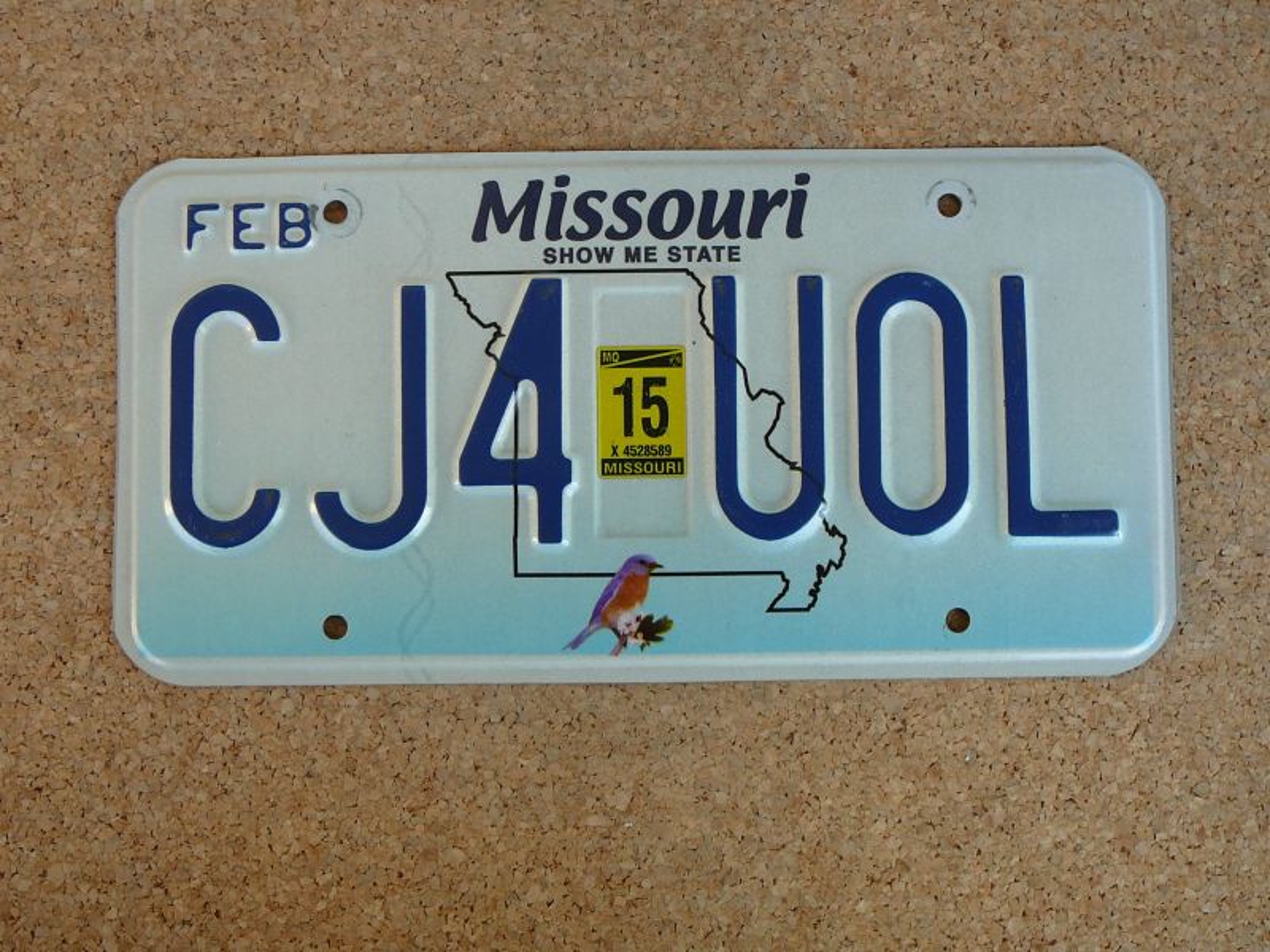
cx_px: 635
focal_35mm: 43
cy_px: 476
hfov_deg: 43.9
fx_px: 1578
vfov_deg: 33.6
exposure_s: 1/60
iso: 80
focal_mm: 6.4
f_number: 3.2
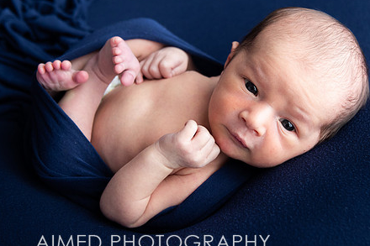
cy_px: 101
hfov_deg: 29.5
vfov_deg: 20.0
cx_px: 241
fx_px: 699
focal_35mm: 68
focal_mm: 38
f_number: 3.5
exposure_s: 1/160
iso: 320
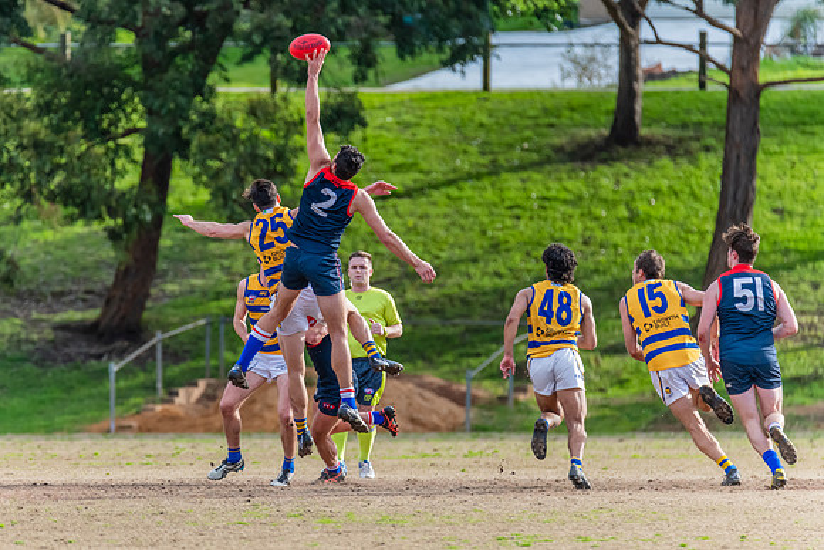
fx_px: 12136
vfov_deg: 2.6
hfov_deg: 3.9
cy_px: 279
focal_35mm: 530
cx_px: 356
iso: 1400
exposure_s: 1/1600
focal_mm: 460
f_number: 6.3
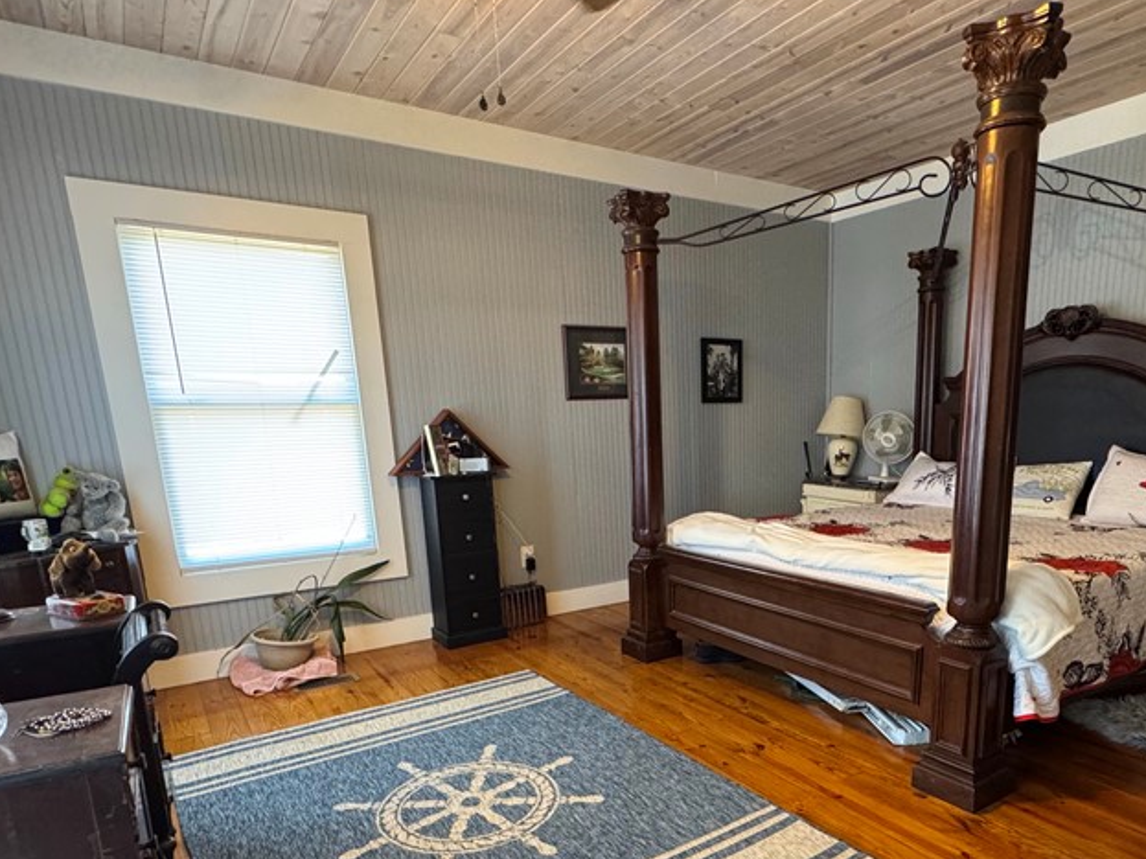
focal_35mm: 23
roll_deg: +1.5
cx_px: 684
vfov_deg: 57.1
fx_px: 761
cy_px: 598
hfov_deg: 73.2
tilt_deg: -13.8
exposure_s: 1/60
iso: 640
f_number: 2.2
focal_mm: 2.22
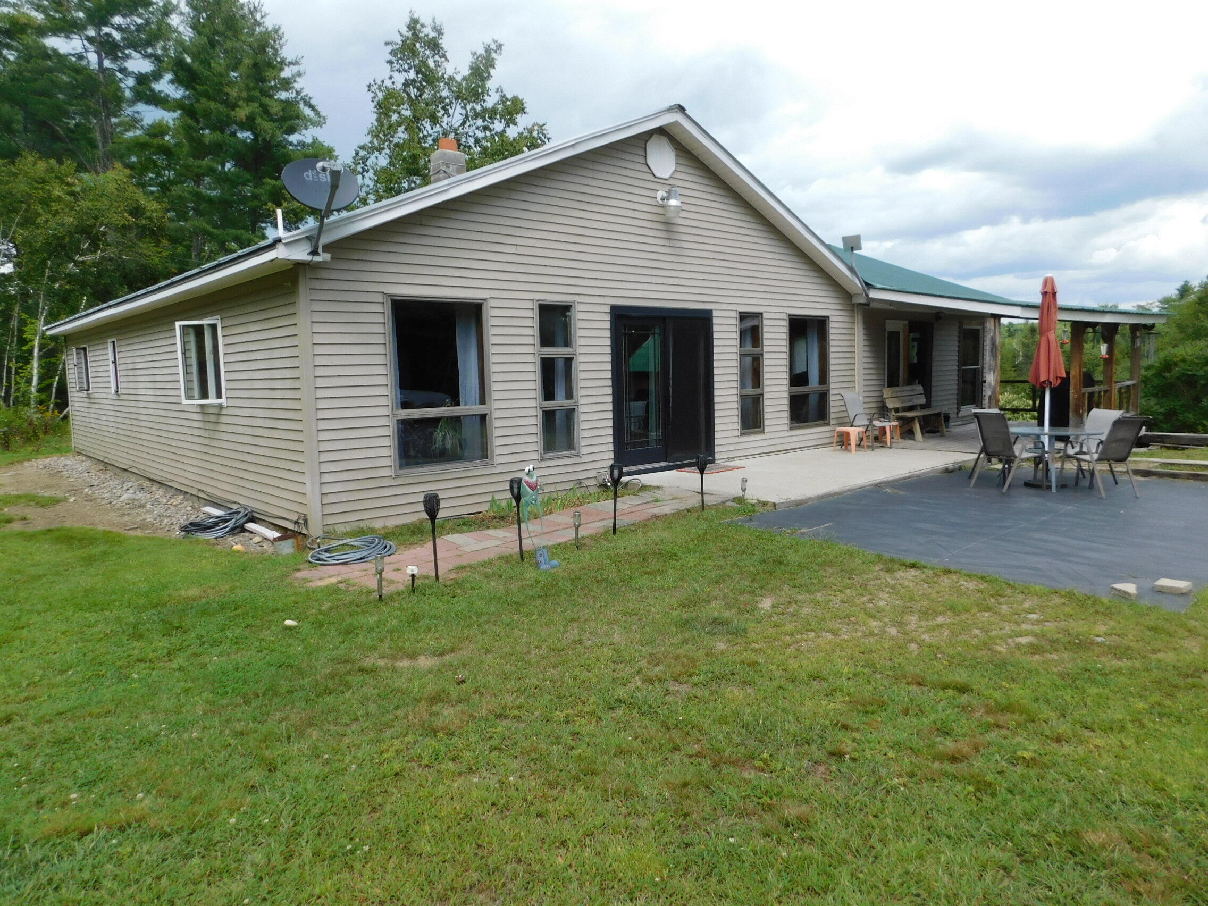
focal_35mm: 23
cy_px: 453
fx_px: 803
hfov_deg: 73.9
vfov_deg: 58.9
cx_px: 604
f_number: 3
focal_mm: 4
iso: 125
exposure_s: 1/1000
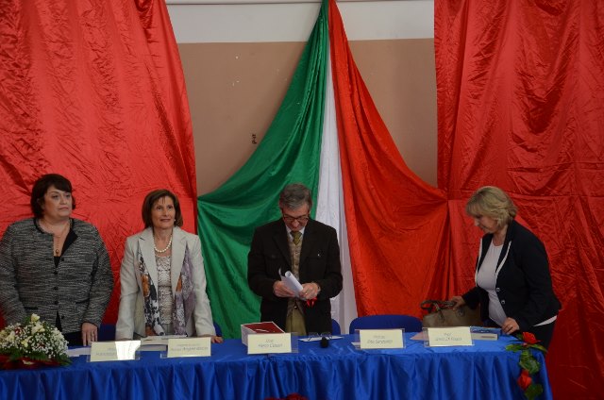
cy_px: 200
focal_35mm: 52
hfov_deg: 37.9
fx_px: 879
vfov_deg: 25.6
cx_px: 302
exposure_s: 1/60
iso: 560
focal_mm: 35
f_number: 4.5
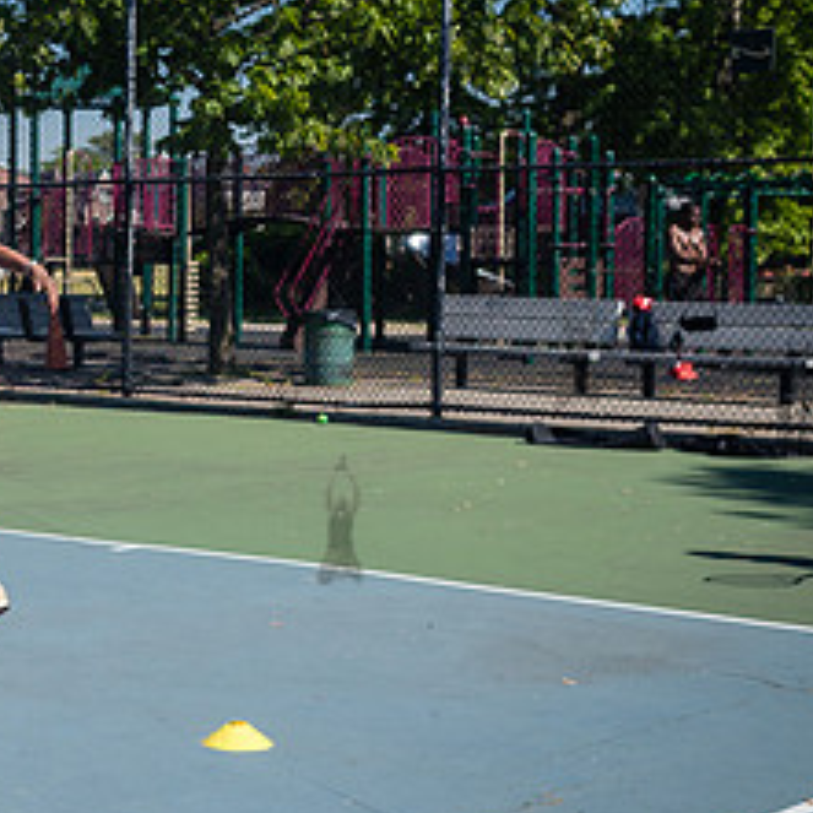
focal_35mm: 82
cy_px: 339
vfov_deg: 21.1
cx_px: -107
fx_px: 2179
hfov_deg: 20.1
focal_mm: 35
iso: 200
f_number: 4.5
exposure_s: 1/1600
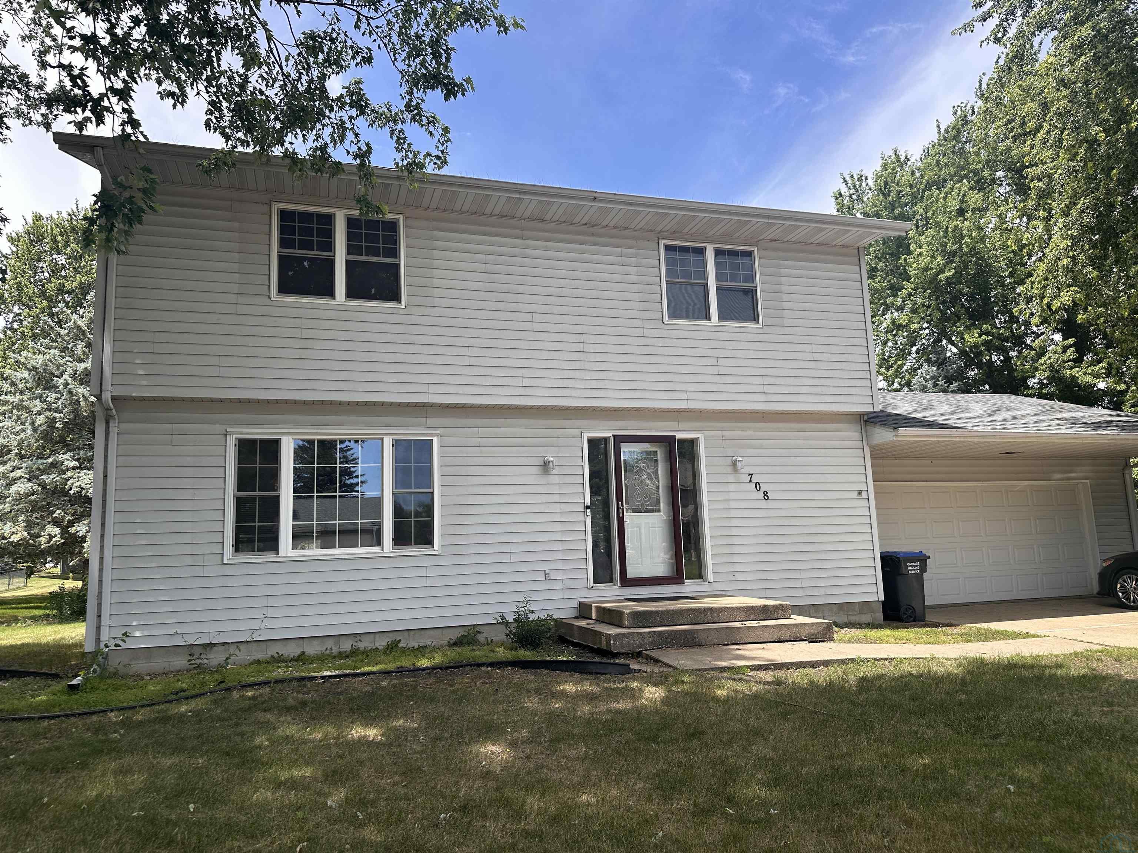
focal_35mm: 24
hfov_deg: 71.6
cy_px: 426
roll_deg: +1.9
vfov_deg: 56.8
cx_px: 569
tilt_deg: +8.8
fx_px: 789
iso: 80
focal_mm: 6.86
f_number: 1.78
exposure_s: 1/1880
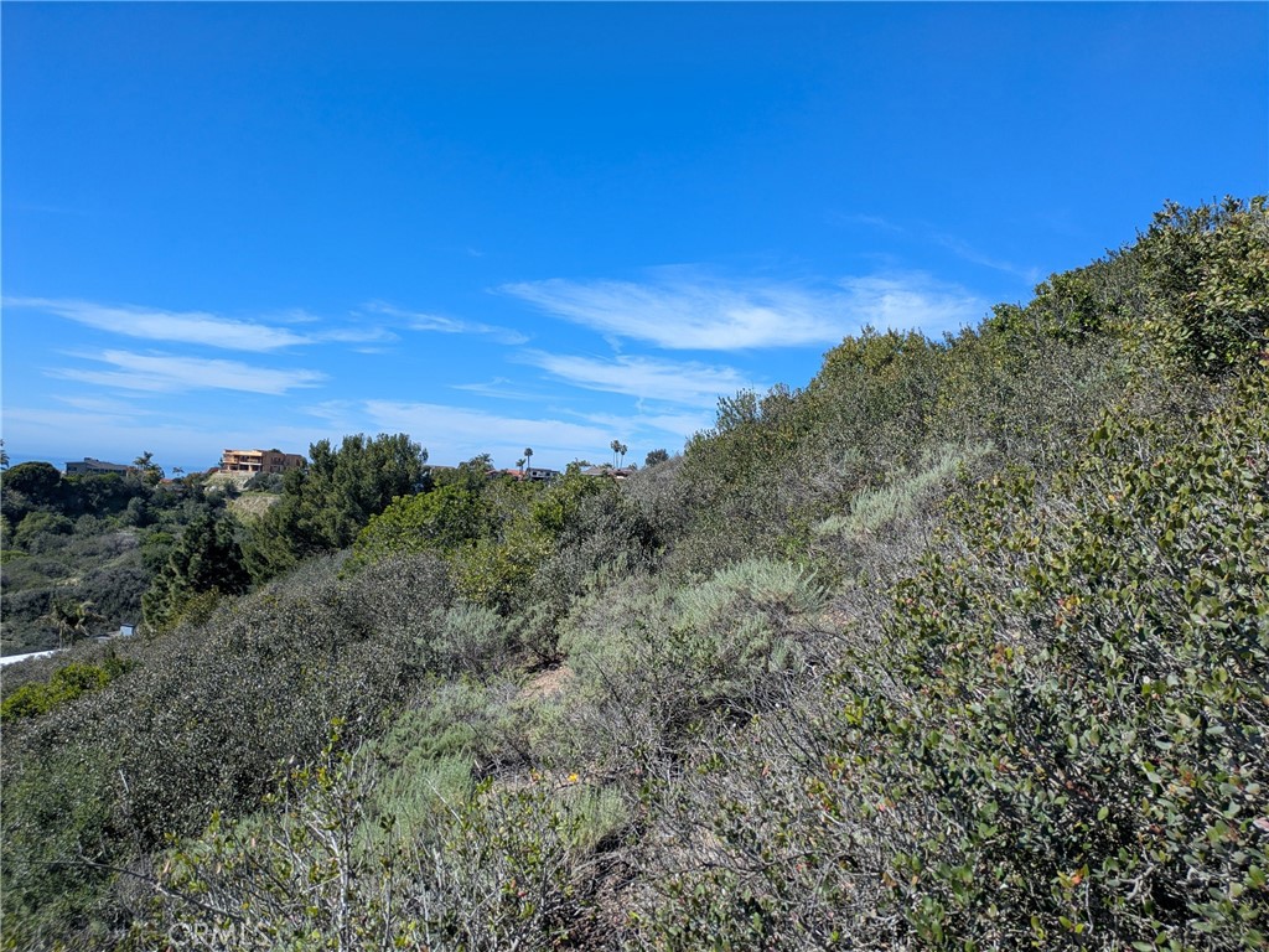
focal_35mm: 25
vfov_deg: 54.9
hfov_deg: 69.4
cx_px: 634
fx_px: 916
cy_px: 476
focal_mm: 5.43
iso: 46
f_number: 1.89
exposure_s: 1/1972
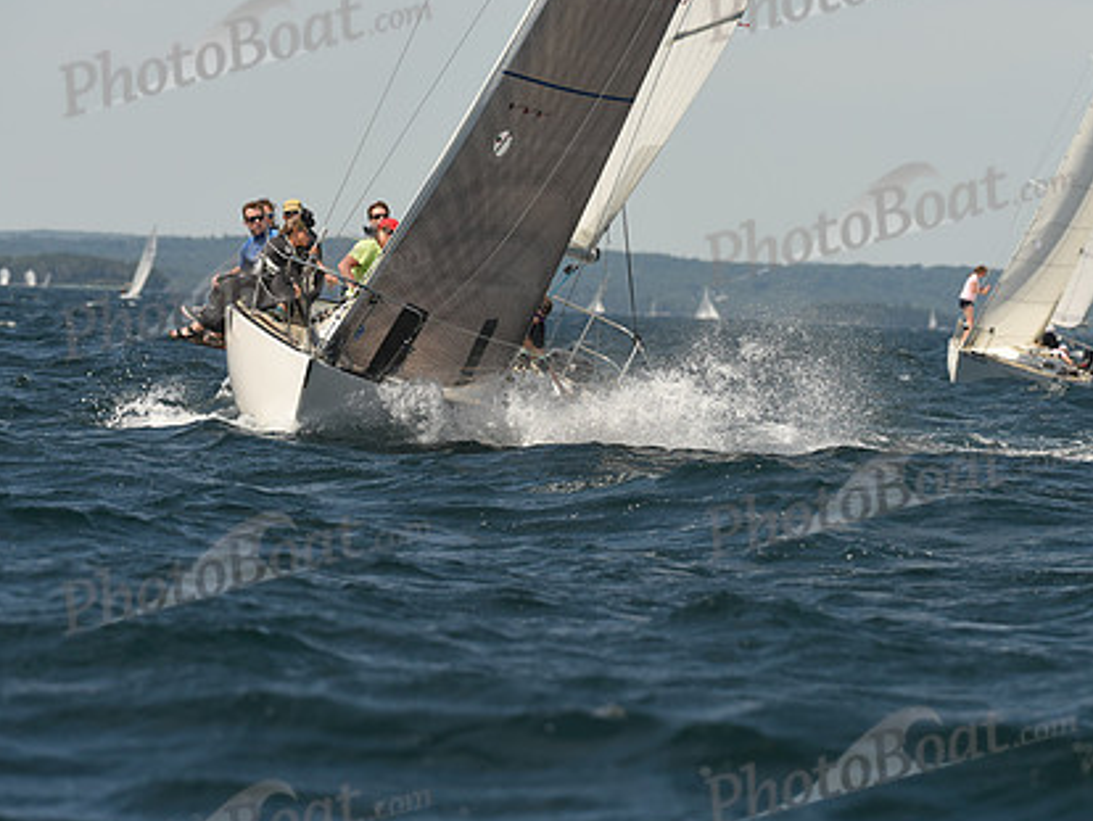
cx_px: 570
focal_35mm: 377
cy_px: 392
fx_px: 11911
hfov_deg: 5.3
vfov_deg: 3.9
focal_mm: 280
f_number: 6.3
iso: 250
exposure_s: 1/1000
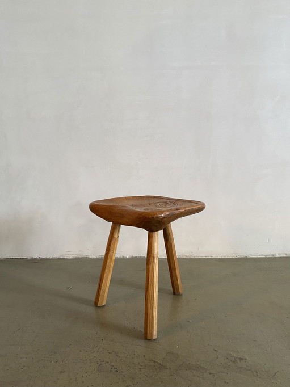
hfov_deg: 53.0
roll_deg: +0.4
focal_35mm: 26
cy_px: 194
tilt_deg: -6.6
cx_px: 145
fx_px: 291
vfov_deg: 67.3
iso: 125
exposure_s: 1/50
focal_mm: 4.25
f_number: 1.8
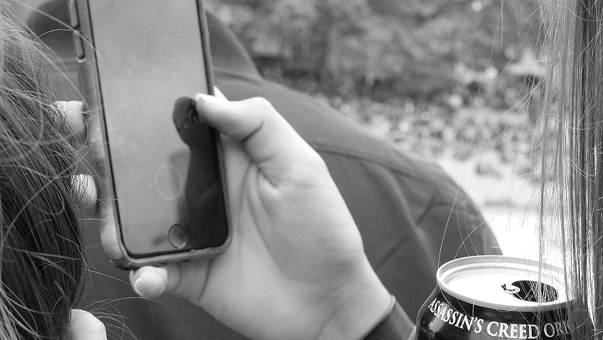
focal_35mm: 68
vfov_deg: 17.6
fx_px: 1088
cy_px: 282
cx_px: 491
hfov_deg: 30.2
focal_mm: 15.9
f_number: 5
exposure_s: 1/200
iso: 500
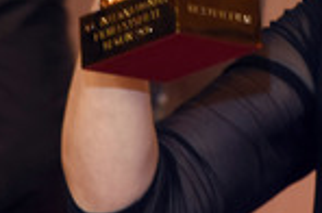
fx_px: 2245
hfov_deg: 8.1
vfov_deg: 5.4
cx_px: 447
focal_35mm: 252
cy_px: -67
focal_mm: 55
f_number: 5.6
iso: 1600
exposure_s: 1/60
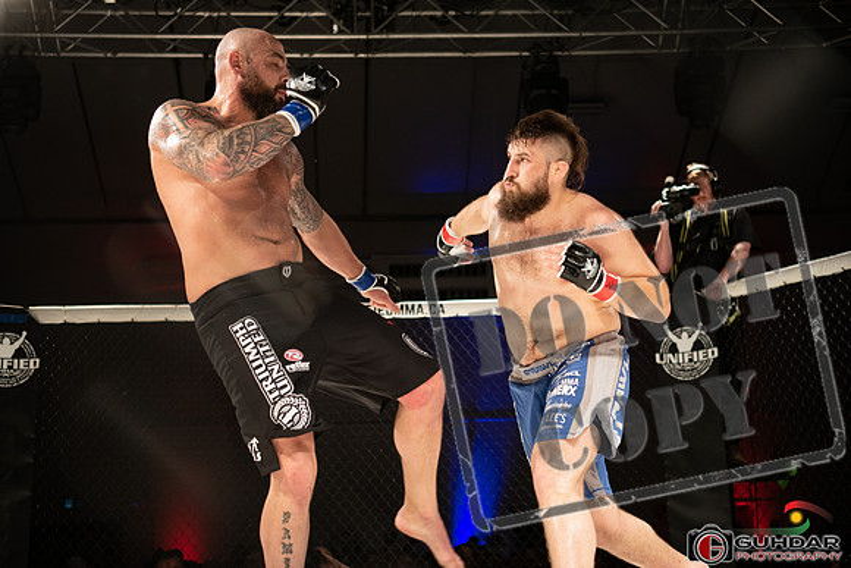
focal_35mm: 52
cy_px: 284
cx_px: 426
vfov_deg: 26.1
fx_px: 1227
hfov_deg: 38.2
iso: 1250
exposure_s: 1/1000
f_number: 2.8
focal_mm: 48
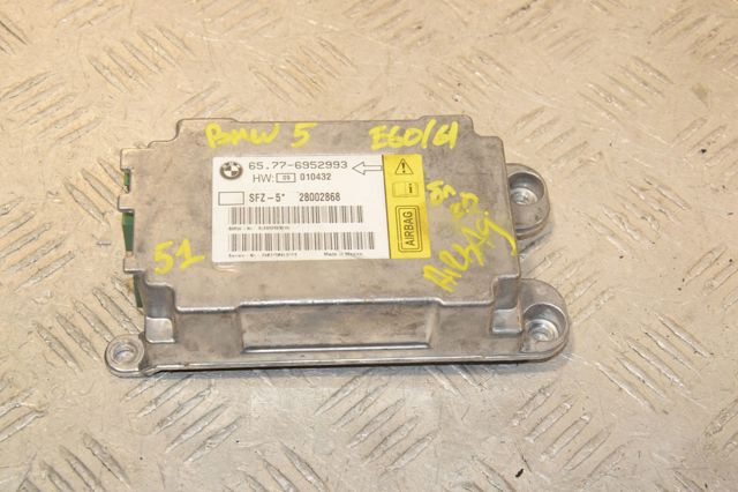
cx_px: 369
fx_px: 1475
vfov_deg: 18.9
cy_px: 246
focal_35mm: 72
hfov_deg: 28.1
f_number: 11
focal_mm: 48
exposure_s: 1/200
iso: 1600
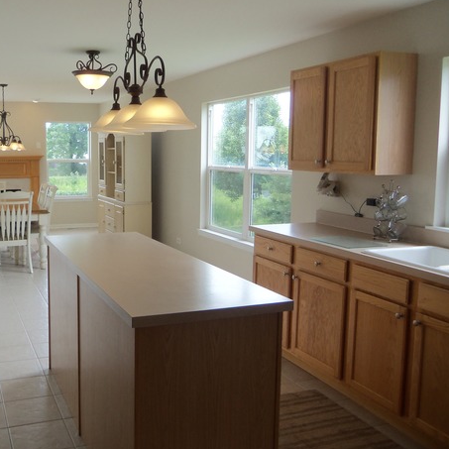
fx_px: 514
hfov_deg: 46.2
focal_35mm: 35
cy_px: 217
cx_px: 136
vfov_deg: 47.2
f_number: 3.9
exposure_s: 1/40
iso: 64
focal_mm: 5.1
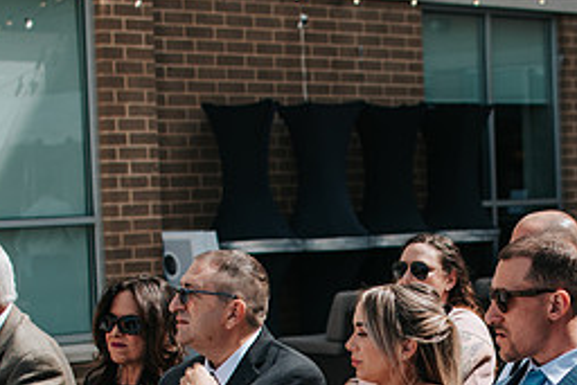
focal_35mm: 119
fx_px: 1908
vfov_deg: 11.4
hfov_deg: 17.1
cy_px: 424
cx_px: 403
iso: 100
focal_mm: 35
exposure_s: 1/2500
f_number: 2.8
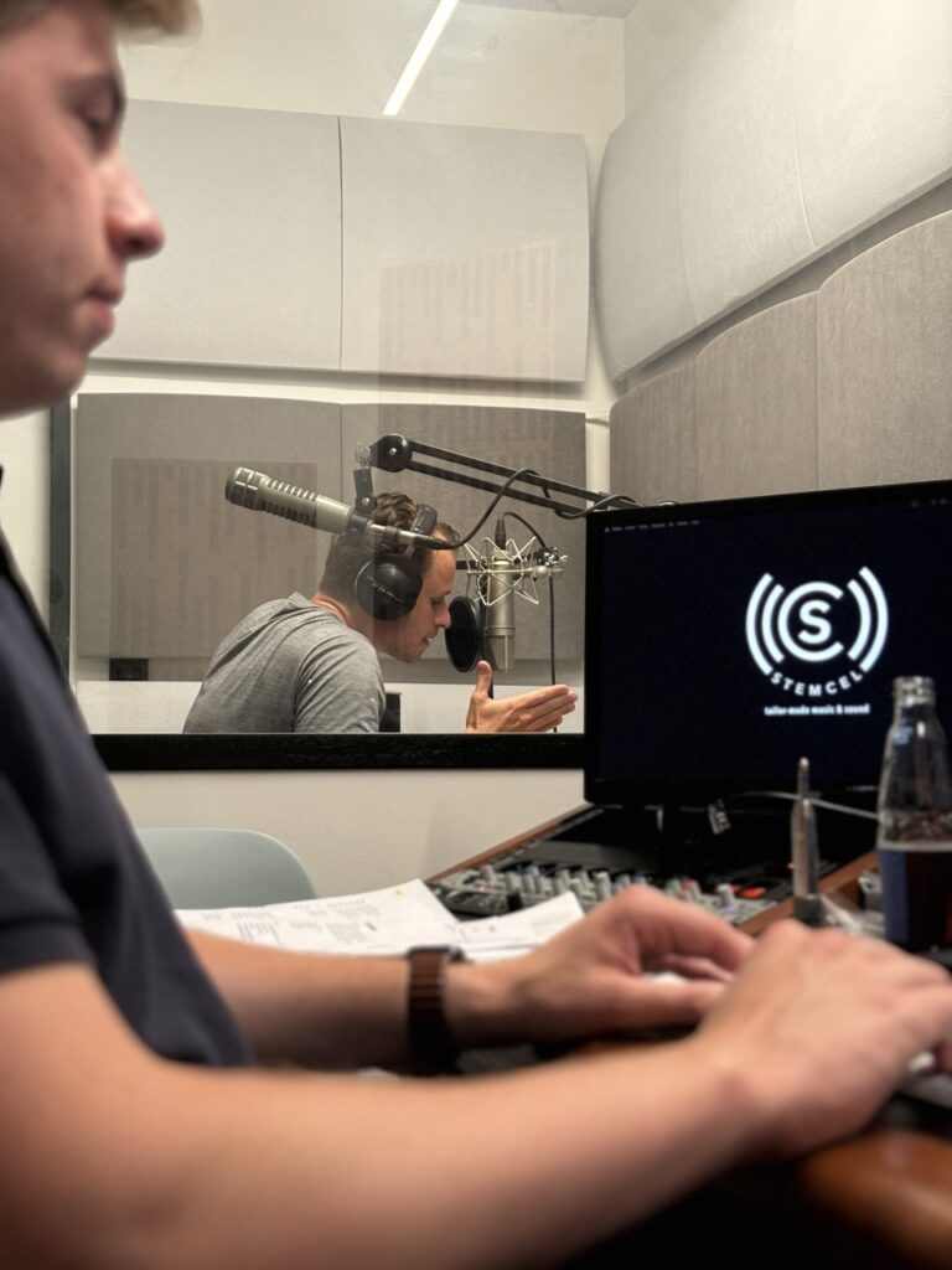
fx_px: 1907
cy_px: 635
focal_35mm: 52
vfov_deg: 36.8
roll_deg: -0.3
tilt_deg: +3.7
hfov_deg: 28.0
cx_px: 476
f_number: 1.6
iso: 160
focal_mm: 5.96
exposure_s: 1/37
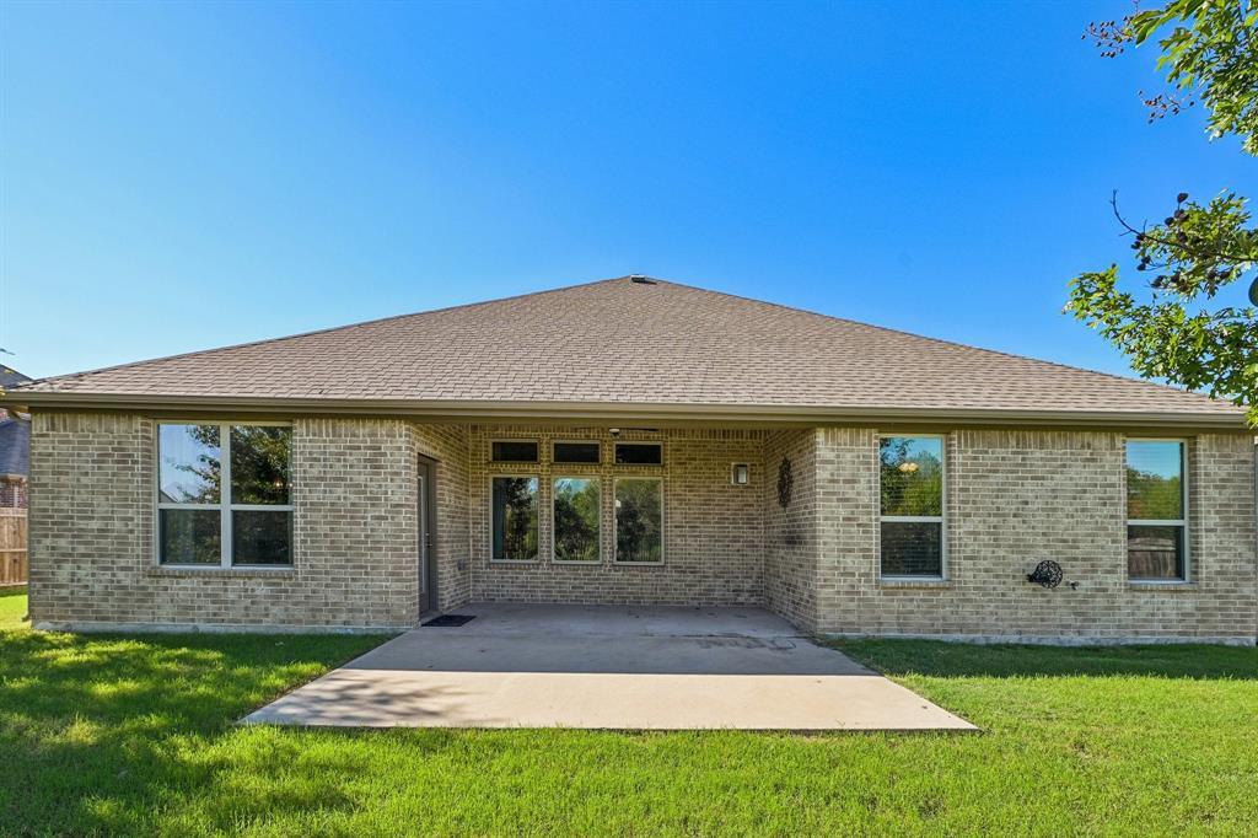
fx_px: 489
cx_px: 629
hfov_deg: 104.3
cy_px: 419
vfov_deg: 81.2
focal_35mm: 14
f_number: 8
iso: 400
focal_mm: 14
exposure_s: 1/500
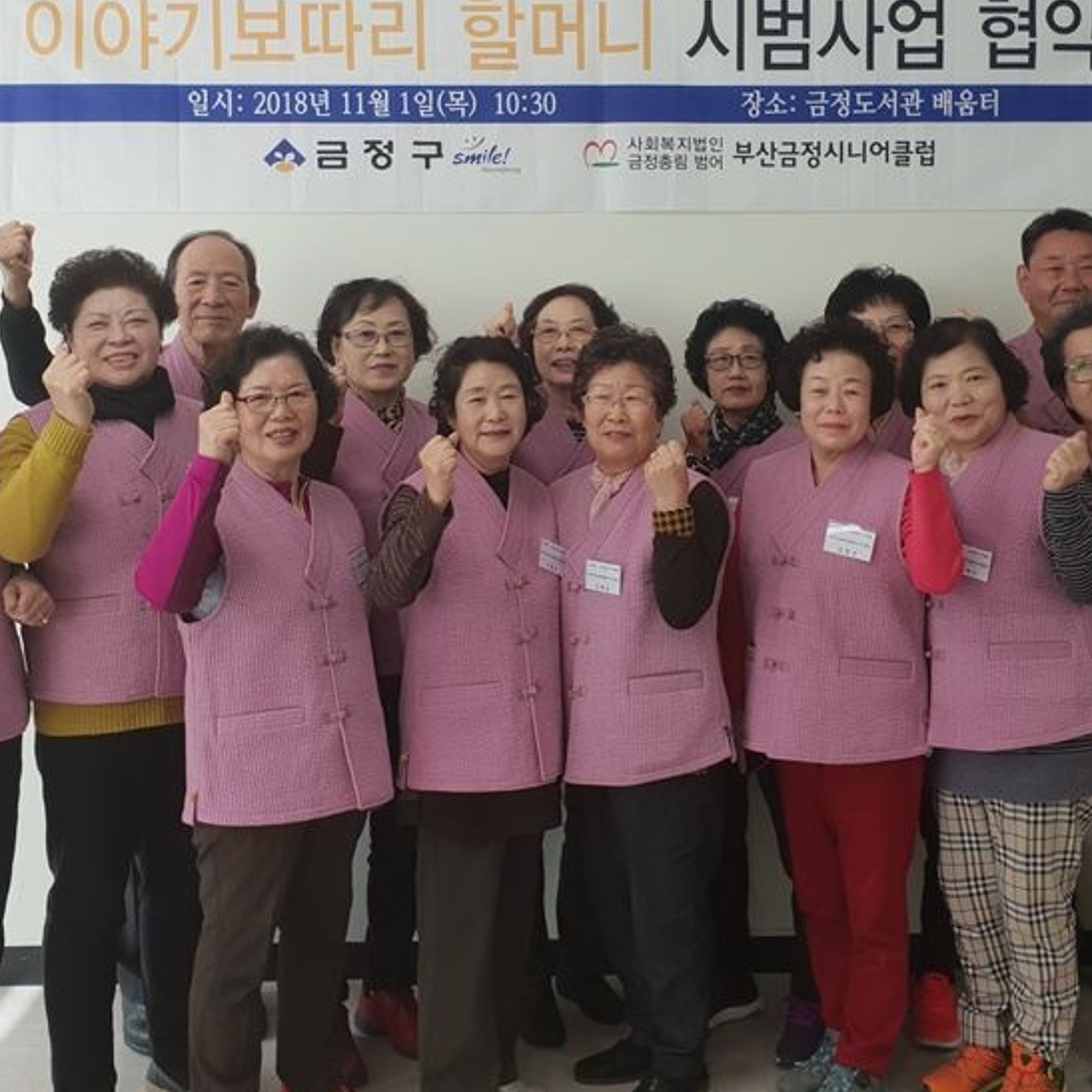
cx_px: 577
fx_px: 1499
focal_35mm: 42
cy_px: 385
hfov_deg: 40.0
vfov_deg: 39.7
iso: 50
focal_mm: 4.3
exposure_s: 1/120
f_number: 2.4
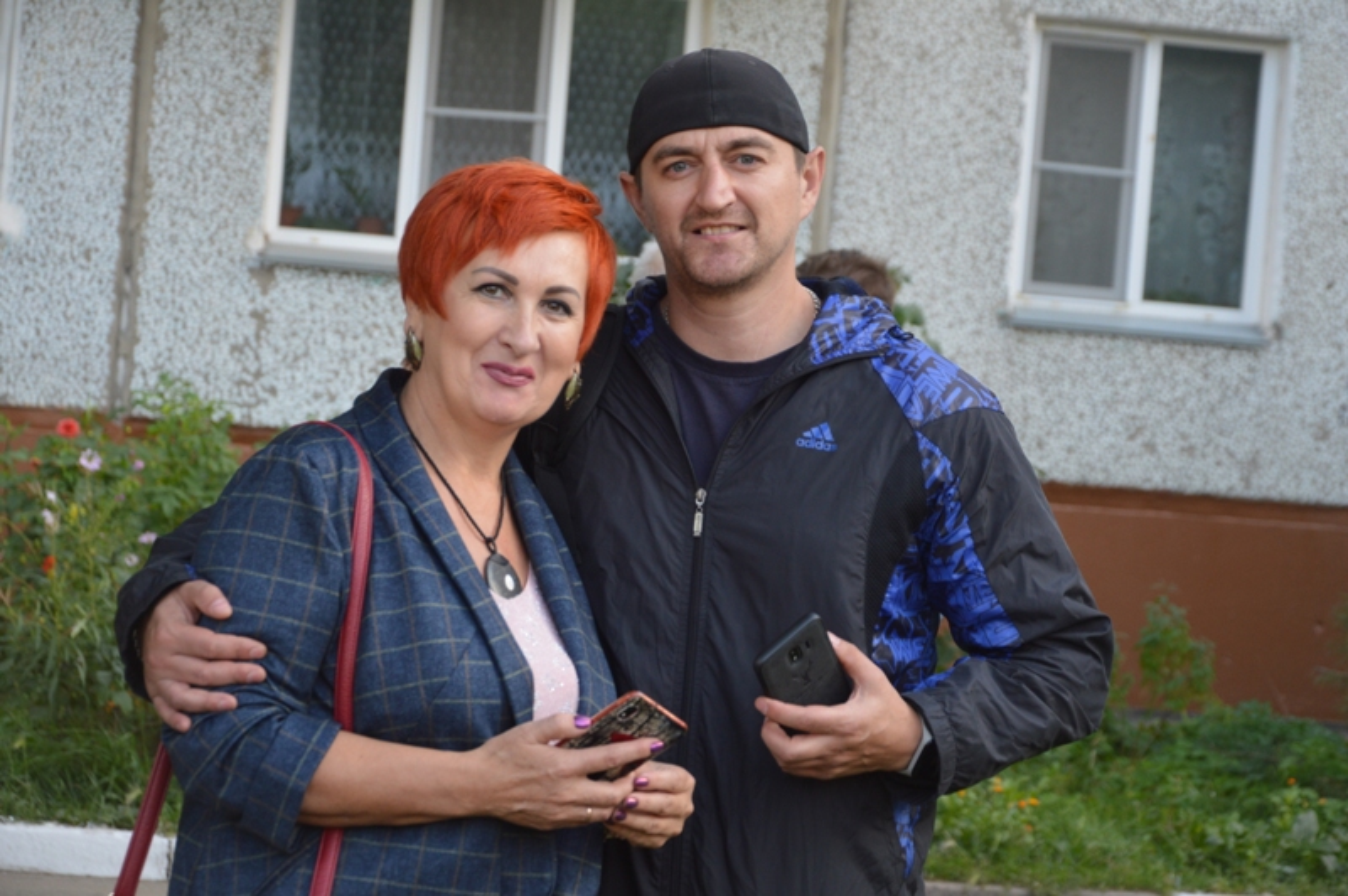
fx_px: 3928
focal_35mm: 105
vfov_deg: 13.0
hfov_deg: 19.5
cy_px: 448
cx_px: 674
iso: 400
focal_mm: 70
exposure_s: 1/100
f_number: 5.3
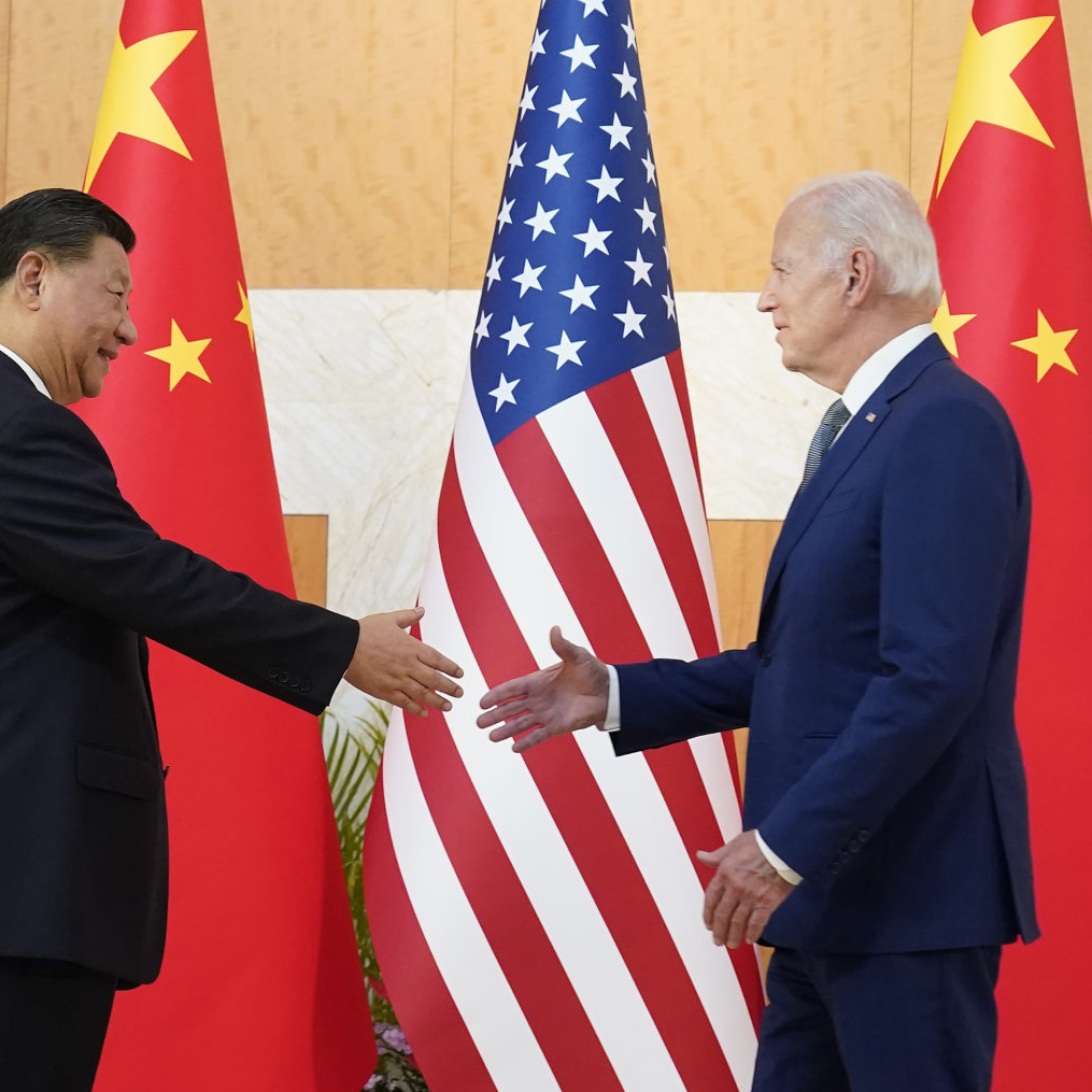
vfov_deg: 24.0
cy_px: 548
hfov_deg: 23.9
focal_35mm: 72
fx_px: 2570
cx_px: 426
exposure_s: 1/500
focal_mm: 56
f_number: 4
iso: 4000
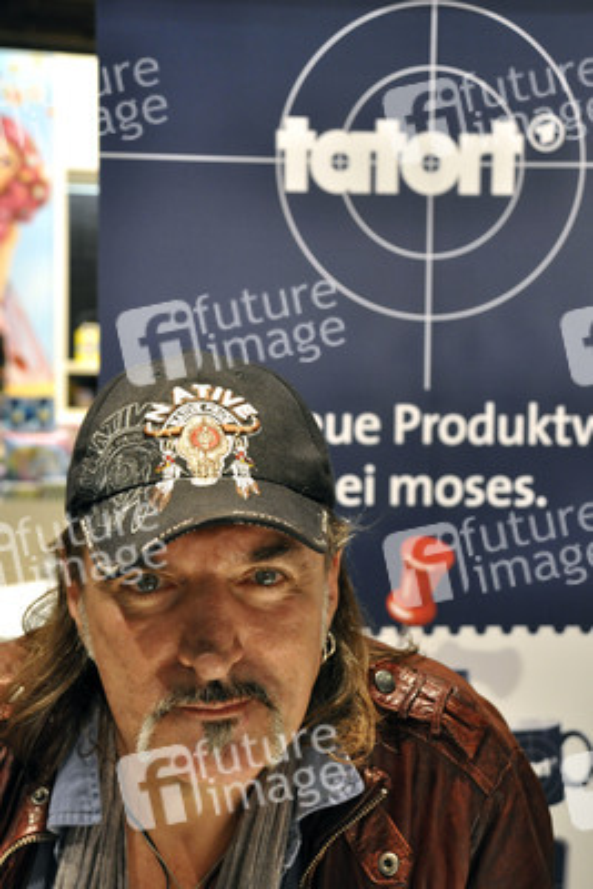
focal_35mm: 66
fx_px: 1629
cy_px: 444
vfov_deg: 30.5
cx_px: 296
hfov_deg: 20.6
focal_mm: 44
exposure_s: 1/80
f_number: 5
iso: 1250
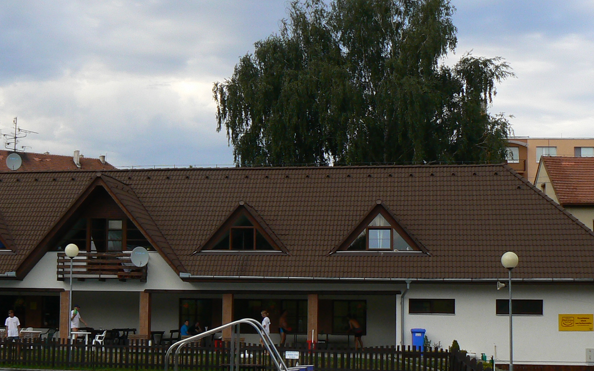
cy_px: 237
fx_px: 1117
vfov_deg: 18.8
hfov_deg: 29.4
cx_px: 161
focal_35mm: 69
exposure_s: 1/200
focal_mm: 6.2
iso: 80
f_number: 5.6
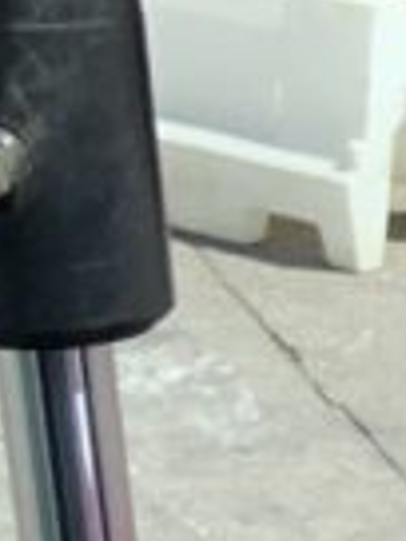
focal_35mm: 218
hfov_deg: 5.8
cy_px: 871
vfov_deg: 8.8
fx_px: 3409
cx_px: 1660
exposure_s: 1/804
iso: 16
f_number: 1.8
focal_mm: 3
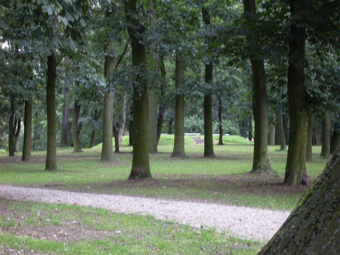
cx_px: 170
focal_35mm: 114
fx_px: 1120
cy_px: 128
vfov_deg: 13.0
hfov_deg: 17.3
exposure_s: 1/10
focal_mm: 18.9
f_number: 5.2
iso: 200
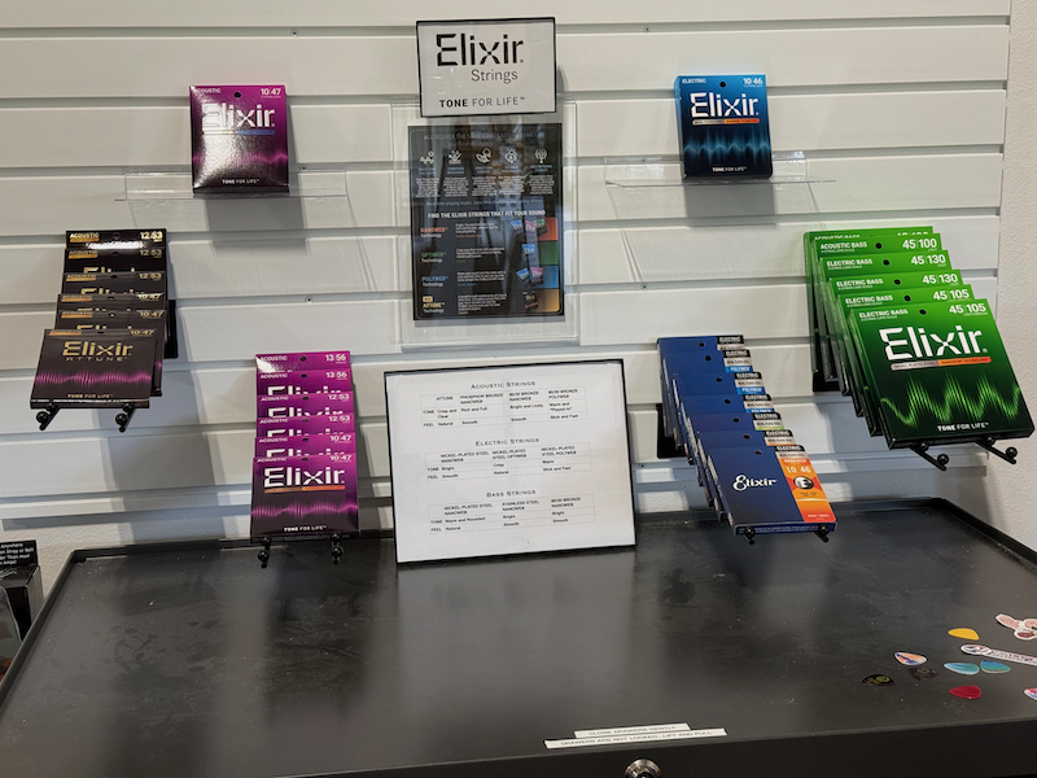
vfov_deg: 30.3
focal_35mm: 48
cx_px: 518
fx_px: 1438
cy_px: 389
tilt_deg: -9.9
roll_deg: +1.6
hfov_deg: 39.7
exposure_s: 1/60
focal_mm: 6.76
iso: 160
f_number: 1.78
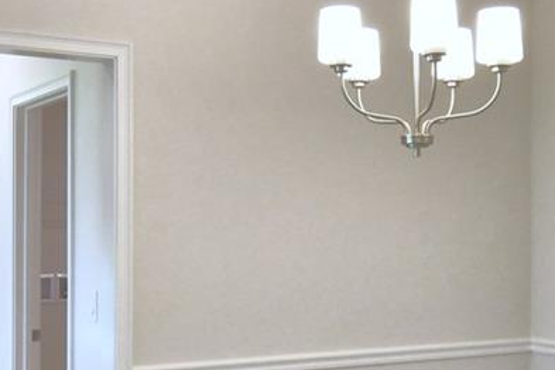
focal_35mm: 61
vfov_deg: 22.2
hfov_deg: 32.8
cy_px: 229
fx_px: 940
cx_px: 328
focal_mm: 10
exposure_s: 1/80
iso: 400
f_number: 4.5
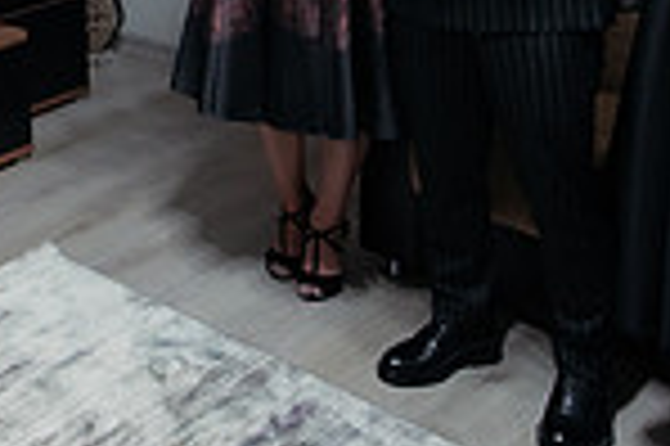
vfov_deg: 19.9
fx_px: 1115
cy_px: -201
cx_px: -204
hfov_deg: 27.7
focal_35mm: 60
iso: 1600
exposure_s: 1/200
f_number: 2.8
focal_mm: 15
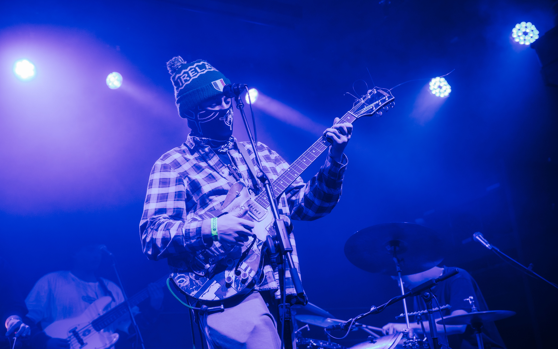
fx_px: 715
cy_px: 173
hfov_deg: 42.6
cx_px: 278
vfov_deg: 27.4
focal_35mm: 47
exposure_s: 1/20
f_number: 3.5
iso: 1250
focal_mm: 46
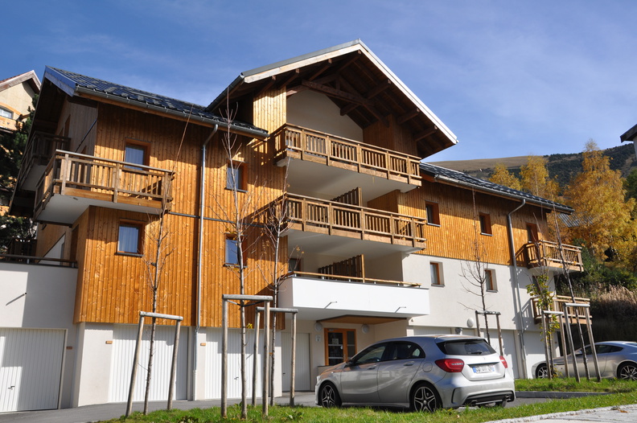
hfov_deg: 57.3
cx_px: 318
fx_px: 583
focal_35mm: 33
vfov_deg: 39.9
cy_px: 212
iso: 200
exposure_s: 1/400
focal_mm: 22
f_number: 10
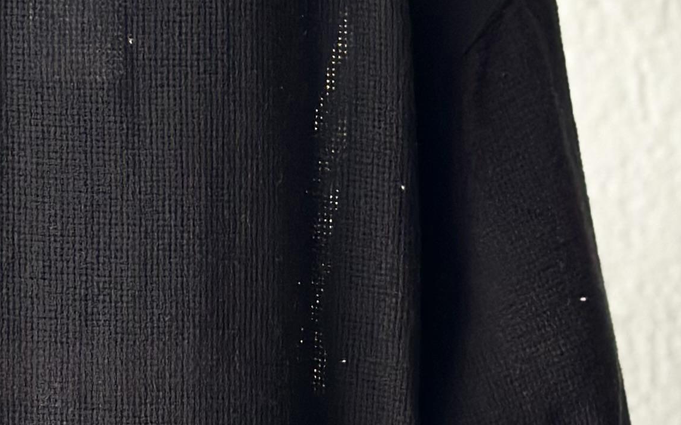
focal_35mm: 180
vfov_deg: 7.2
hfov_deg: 11.6
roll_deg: +0.9
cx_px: 56
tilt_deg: -1.6
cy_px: 569
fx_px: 3340
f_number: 1.78
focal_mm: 6.86
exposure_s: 1/60
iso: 250
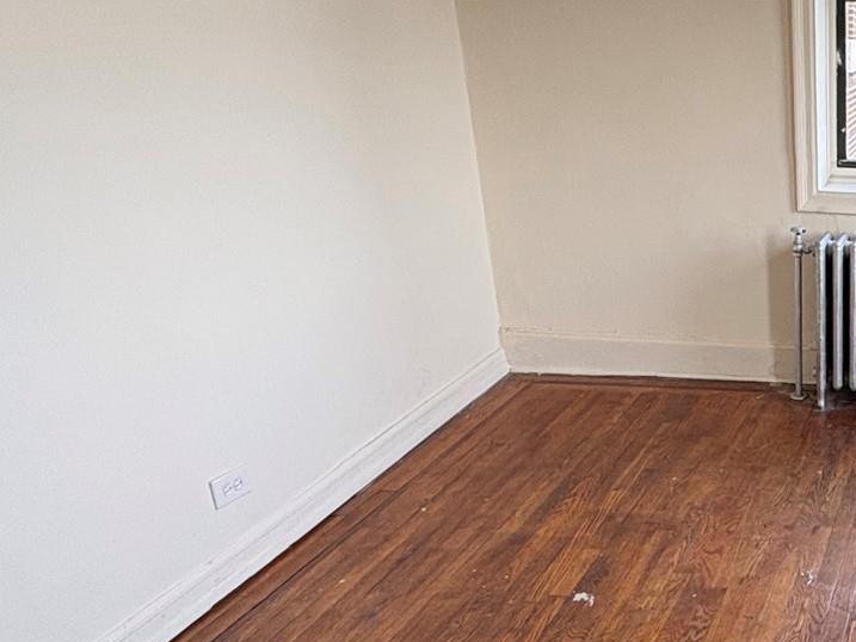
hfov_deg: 37.7
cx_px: 974
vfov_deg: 35.7
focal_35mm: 40
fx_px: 989
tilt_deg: -19.6
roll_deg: -2.7
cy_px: 419
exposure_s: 1/99
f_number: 2.2
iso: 160
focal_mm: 2.22
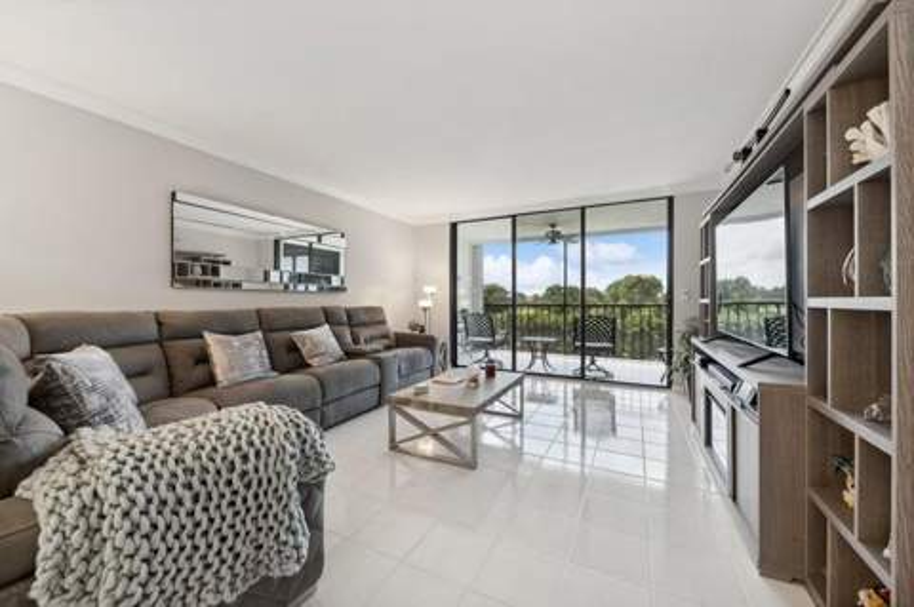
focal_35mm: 14
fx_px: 355
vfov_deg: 81.1
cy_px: 304
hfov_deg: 104.3
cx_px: 457
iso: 100
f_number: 8
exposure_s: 1/3.33
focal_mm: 14
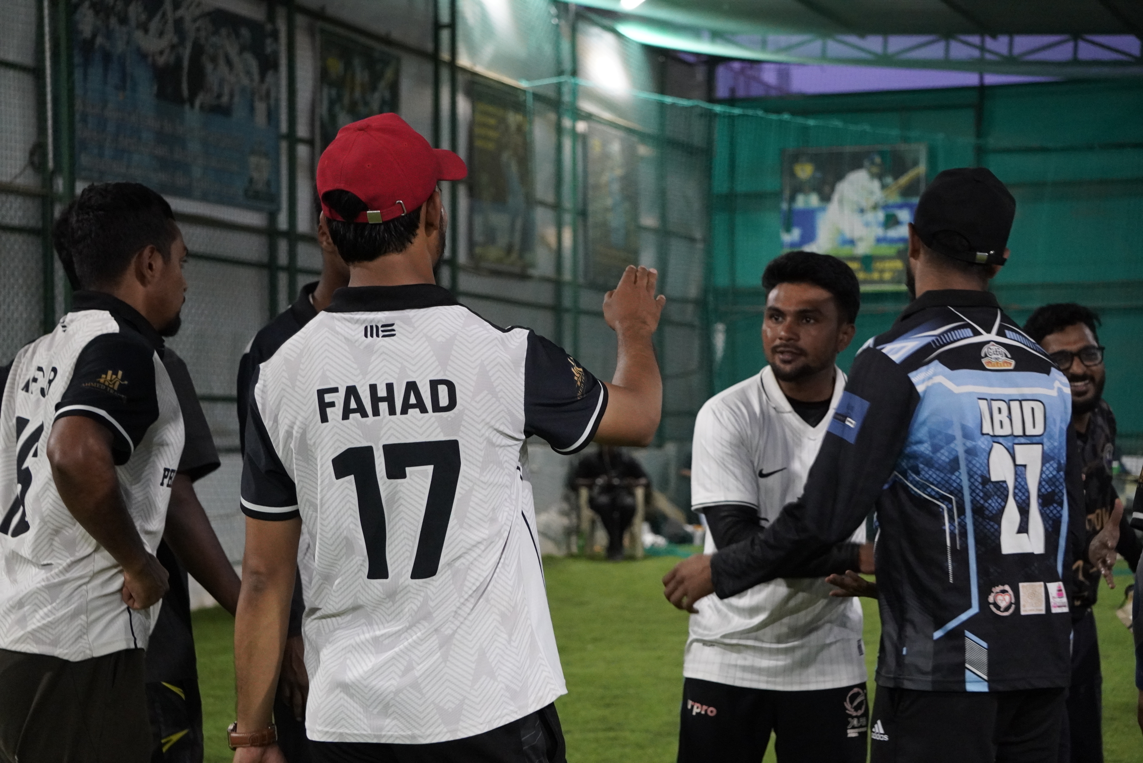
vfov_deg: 16.6
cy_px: 382
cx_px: 572
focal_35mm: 82
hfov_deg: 24.6
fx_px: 2621
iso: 3200
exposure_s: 1/200
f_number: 4.5
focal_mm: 55
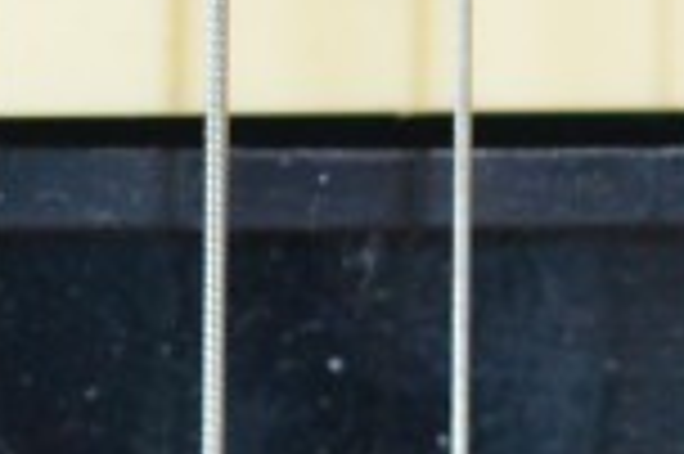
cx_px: 162
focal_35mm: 414
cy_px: -303
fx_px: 7856
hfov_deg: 5.0
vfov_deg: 3.3
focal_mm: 35
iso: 1600
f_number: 2.8
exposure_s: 1/30
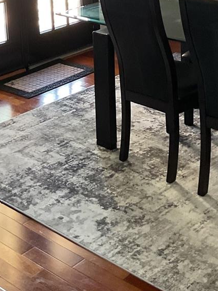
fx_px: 663
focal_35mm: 79
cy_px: -22
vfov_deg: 23.3
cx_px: 94
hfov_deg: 18.7
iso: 100
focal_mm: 3
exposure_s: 1/60
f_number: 1.8
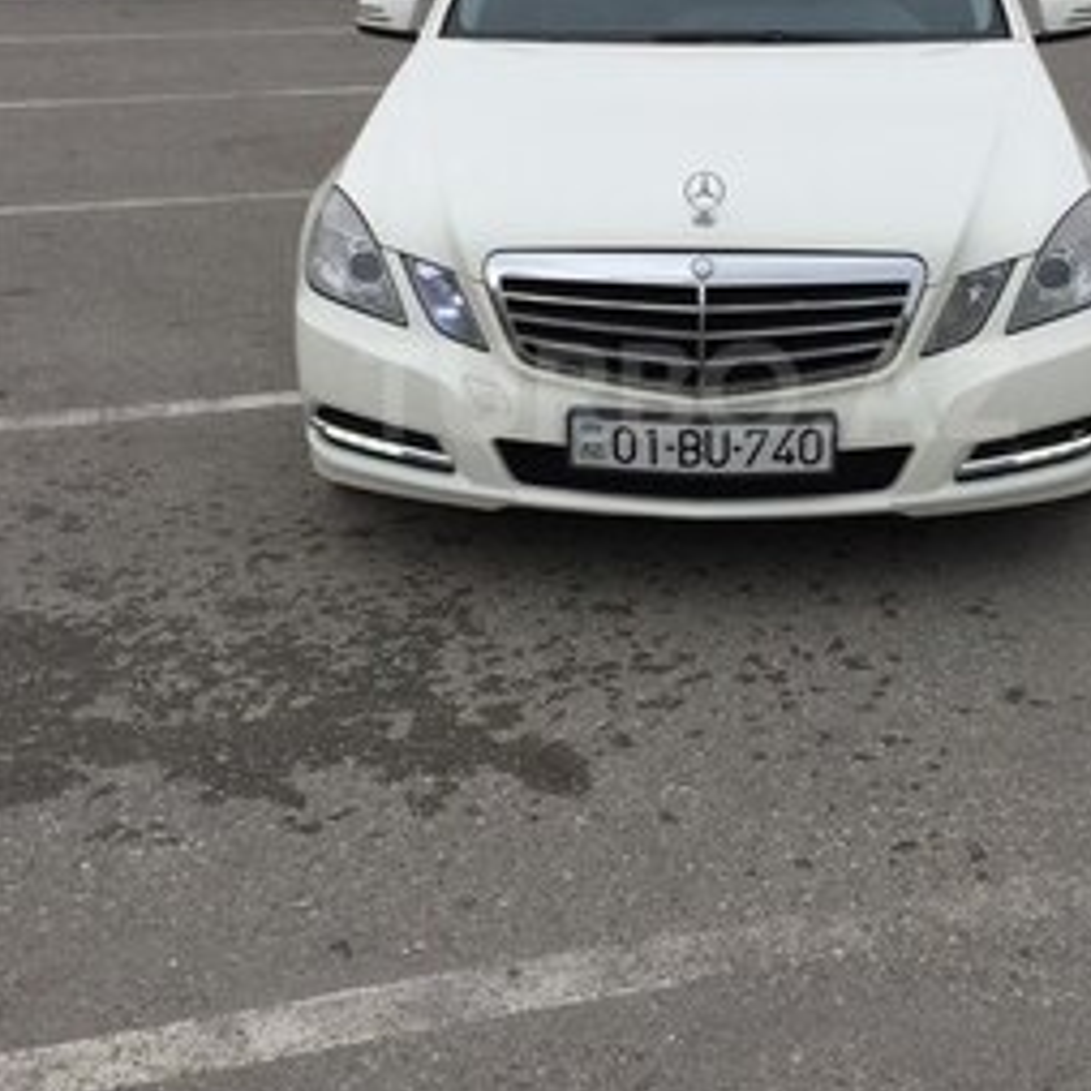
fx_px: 1783
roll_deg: +1.5
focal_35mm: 50
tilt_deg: -15.8
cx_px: 687
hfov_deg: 33.8
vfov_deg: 33.8
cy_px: 391
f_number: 2.2
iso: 32
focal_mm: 4.15
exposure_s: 1/1199
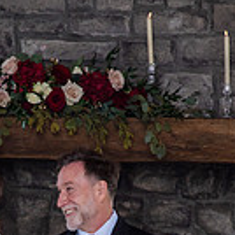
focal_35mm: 242
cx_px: -11
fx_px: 1859
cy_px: 375
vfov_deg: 7.1
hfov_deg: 7.2
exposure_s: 1/125
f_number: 3.2
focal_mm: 85
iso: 640
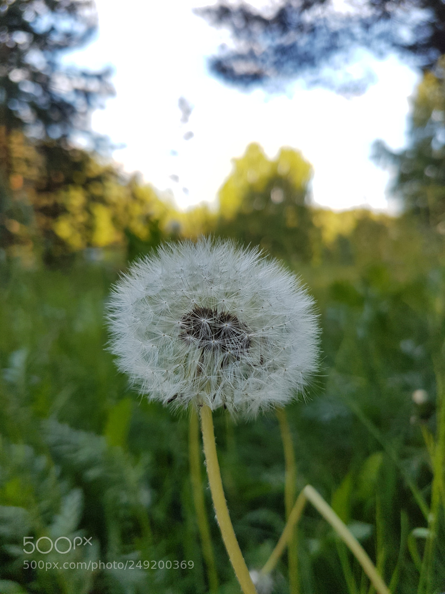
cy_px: 297
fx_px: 446
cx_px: 222
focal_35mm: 26
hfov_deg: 53.1
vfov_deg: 67.3
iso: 40
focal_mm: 4.2
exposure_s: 1/323
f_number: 1.7
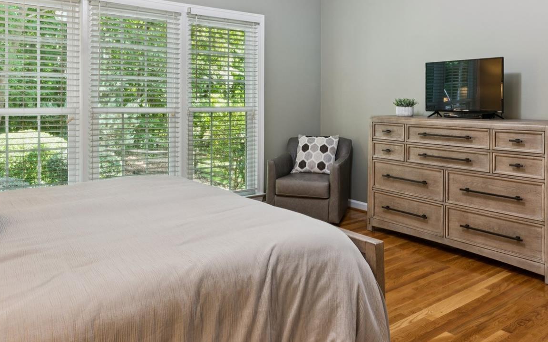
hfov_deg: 62.5
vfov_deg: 41.1
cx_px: 313
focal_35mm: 30
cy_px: 111
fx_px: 449
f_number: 13
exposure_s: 2
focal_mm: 16.6
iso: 100
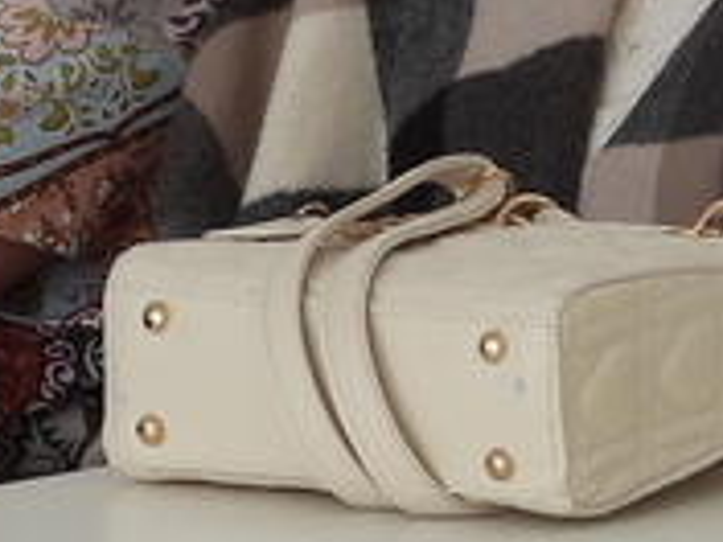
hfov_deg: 3.4
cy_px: -172
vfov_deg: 2.6
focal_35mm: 578
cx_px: 431
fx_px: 12072
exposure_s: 1/100
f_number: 3.5
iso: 100
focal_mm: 15.3
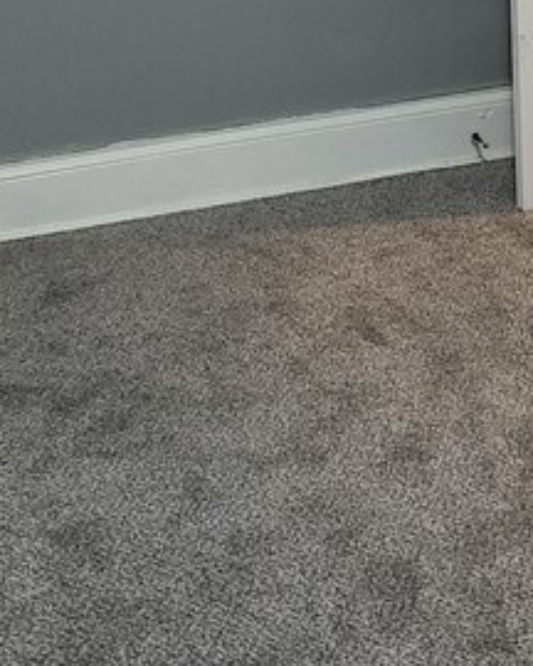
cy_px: -54
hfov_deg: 17.2
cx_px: 338
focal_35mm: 89
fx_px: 1755
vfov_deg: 20.6
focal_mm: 5
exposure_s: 1/24
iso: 160
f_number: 1.8
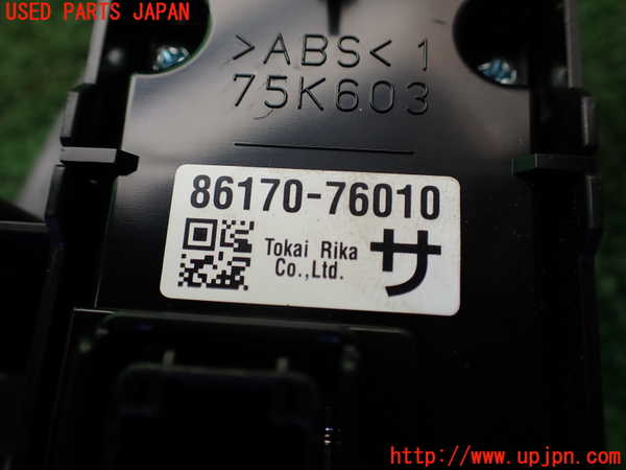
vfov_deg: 46.8
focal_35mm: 30
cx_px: 313
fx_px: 543
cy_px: 235
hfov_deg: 60.0
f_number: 2.3
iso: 100
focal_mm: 5.4
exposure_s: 1/200
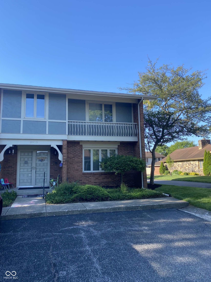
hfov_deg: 53.1
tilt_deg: +8.7
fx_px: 211
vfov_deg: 67.3
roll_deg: +1.4
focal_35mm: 26
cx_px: 106
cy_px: 141
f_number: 1.8
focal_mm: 4.25
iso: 32
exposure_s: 1/799
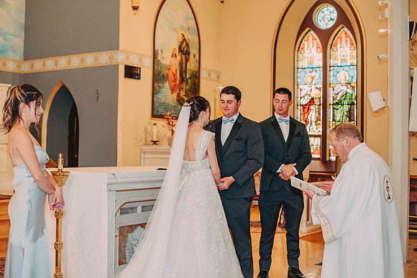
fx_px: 579
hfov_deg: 39.6
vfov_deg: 27.0
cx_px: 208
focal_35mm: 50
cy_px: 139
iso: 800
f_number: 2.2
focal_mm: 50
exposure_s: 1/125
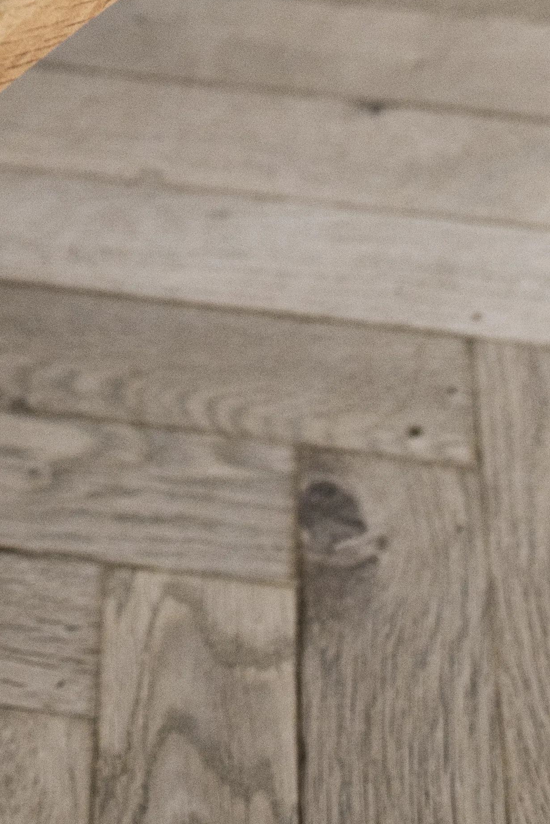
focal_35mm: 140
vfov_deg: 13.1
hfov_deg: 9.5
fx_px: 3206
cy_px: -693
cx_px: -284
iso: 800
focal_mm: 35
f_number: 4
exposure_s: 1/320
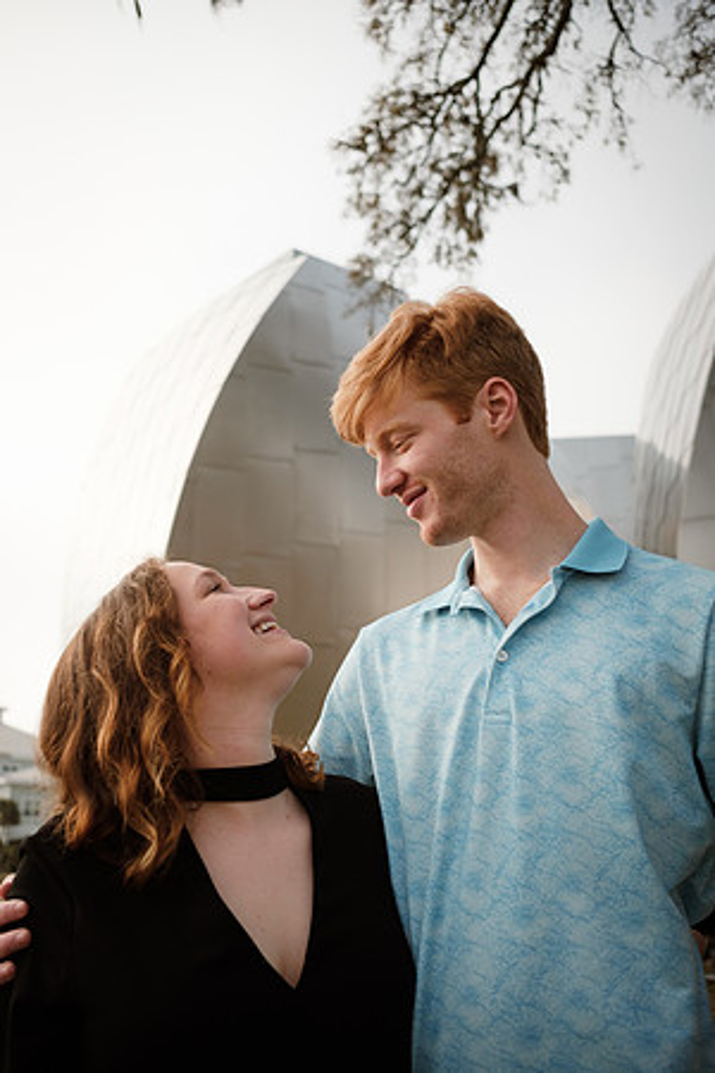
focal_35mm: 35
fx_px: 1043
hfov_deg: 37.9
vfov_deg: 54.4
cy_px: 536
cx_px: 358
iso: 400
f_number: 2.5
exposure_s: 1/4000
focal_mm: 23
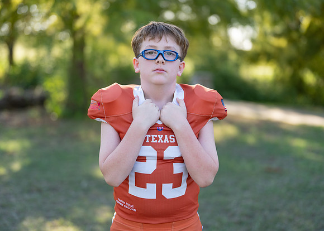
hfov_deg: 35.0
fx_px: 513
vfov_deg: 25.4
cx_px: 154
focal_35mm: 56
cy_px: 108
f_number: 1.2
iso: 100
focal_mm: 50
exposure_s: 1/1250
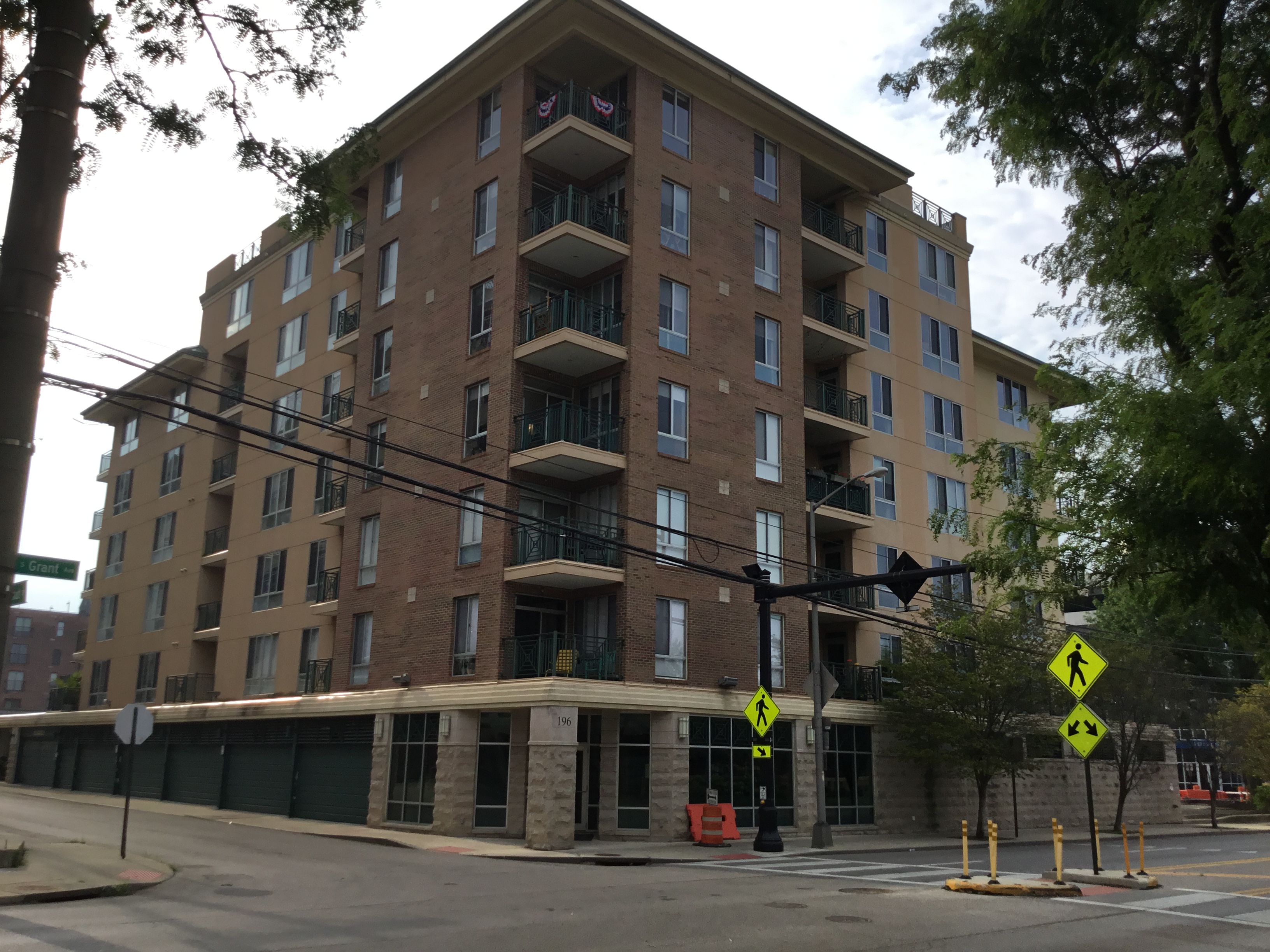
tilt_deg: +15.0
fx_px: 1137
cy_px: 476
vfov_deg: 45.4
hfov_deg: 58.4
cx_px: 635
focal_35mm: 31
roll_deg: -1.5
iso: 25
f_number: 2.4
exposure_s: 1/762
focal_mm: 3.3
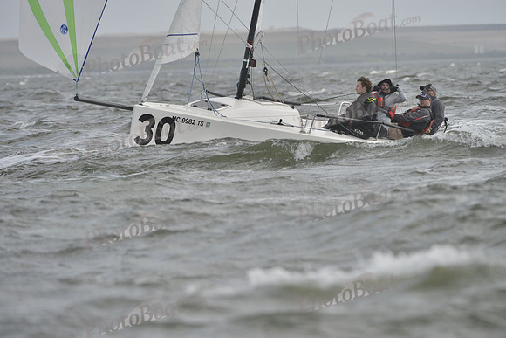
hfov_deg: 5.7
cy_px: 169
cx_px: 253
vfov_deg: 3.8
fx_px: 5061
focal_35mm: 360
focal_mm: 360
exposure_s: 1/1600
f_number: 7.1
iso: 400
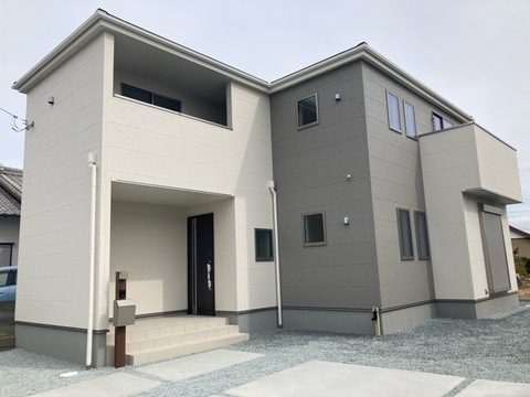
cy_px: 198
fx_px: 429
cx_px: 265
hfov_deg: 63.4
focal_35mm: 28
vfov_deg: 49.7
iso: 20
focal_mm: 3.99
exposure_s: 1/1779
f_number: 1.8
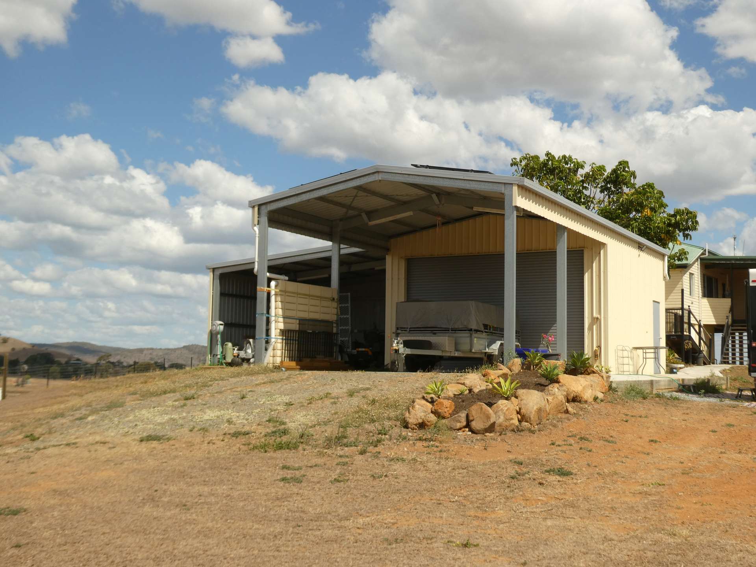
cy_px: 284
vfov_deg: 32.9
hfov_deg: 42.9
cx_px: 378
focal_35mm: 44
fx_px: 961
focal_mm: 7.8
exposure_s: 1/1000
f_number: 3.9
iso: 80
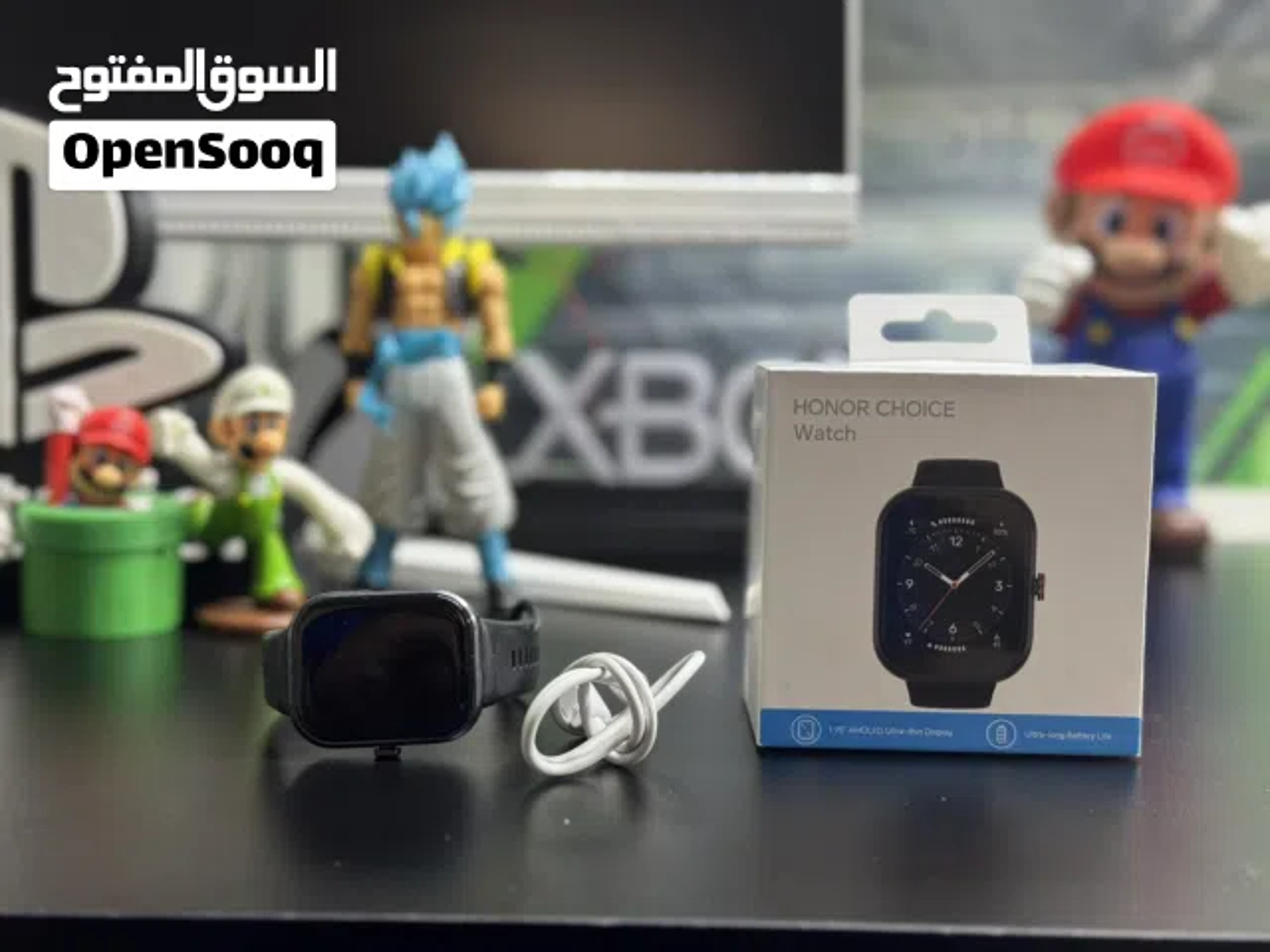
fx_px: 1761
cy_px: 476
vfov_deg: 30.3
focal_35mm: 48
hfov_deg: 39.7
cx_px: 635
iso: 50
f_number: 1.78
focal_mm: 6.76
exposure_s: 1/50
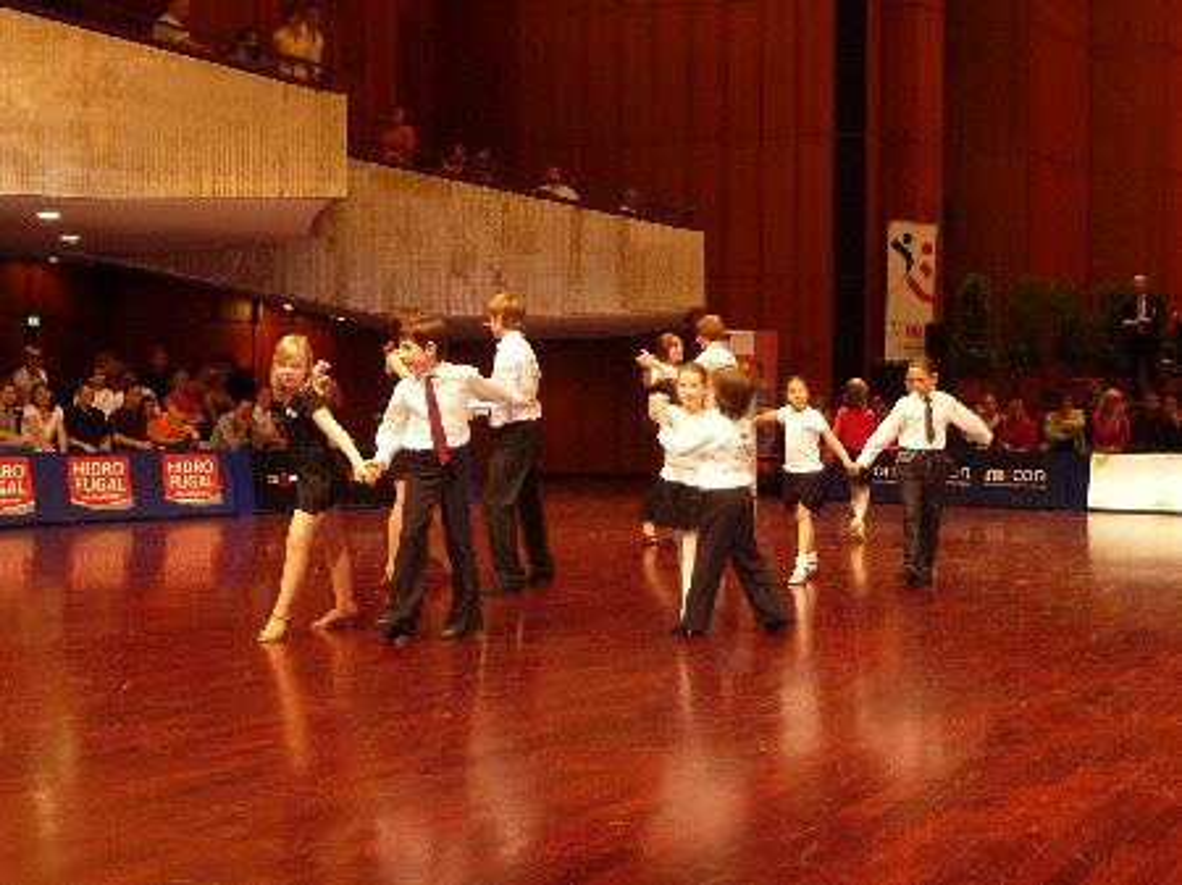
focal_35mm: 47
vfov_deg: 30.9
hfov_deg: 40.5
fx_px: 1604
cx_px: 591
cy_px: 442
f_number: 3.3
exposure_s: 1/30
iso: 320
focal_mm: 4.7
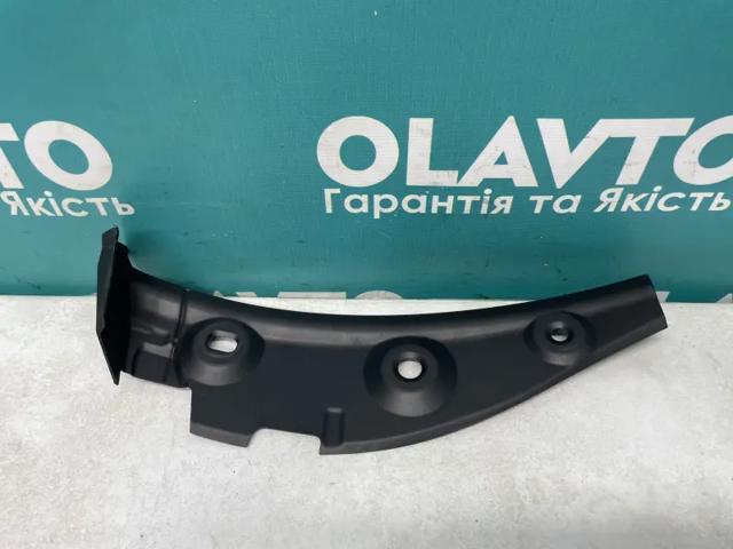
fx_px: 551
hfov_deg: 67.3
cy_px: 274
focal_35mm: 26
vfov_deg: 53.1
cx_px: 366
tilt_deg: -47.7
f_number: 1.6
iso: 100
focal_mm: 4.2
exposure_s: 1/100
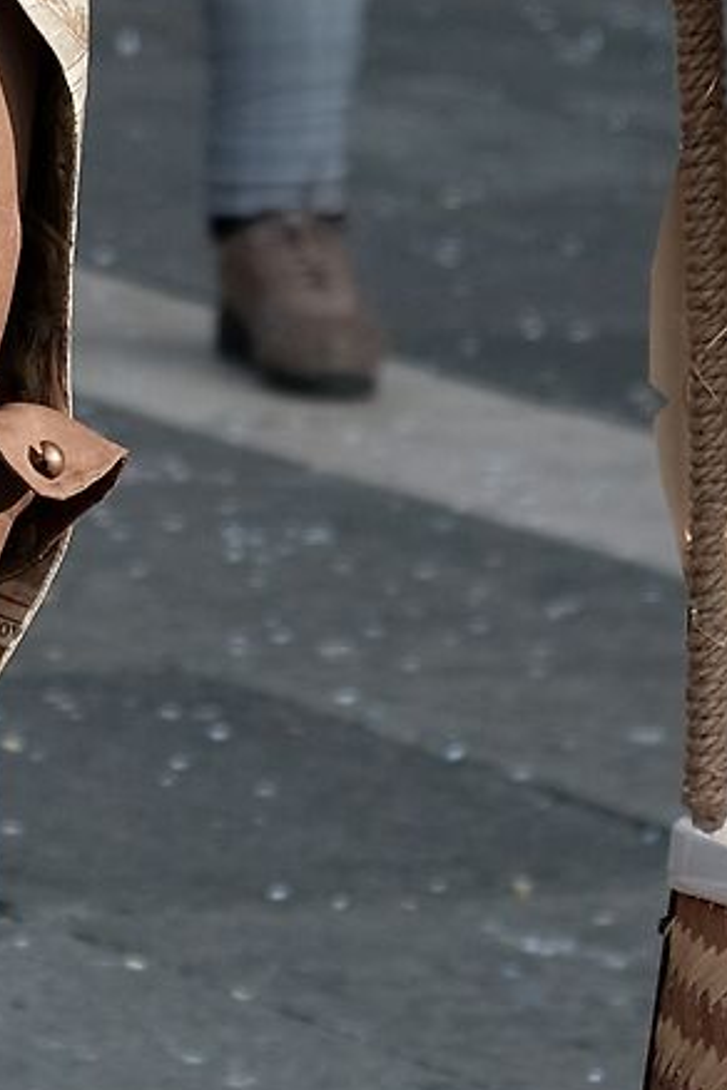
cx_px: -336
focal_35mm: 455
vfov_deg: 4.5
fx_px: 13782
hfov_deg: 3.0
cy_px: -627
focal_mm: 55
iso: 200
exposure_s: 1/1100
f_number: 3.5
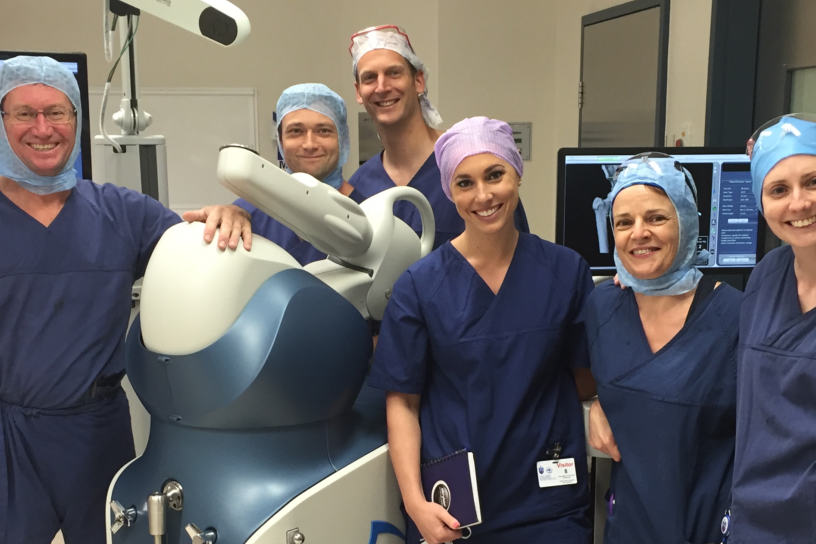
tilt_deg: -11.1
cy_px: 392
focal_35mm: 52
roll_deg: -0.6
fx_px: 1179
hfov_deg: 38.2
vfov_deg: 25.7
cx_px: 414
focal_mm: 4.15
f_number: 2.2
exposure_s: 1/33
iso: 50
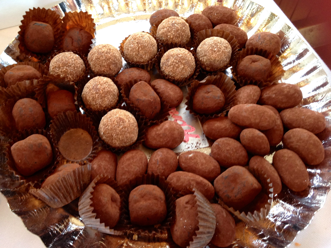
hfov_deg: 55.4
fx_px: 315
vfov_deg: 42.9
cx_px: 166
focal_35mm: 33
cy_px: 124
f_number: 2.4
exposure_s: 1/20
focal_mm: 4.13
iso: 100
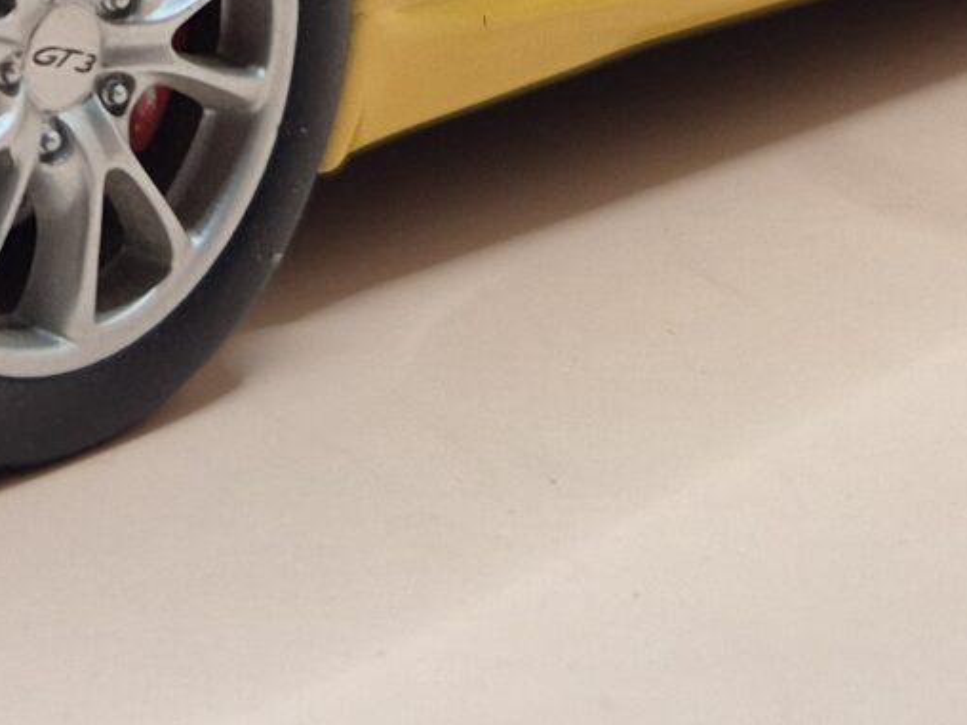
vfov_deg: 11.9
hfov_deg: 16.3
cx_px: -162
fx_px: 3240
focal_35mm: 116
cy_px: -548
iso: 64
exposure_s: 1/180
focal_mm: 5.4
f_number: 1.8
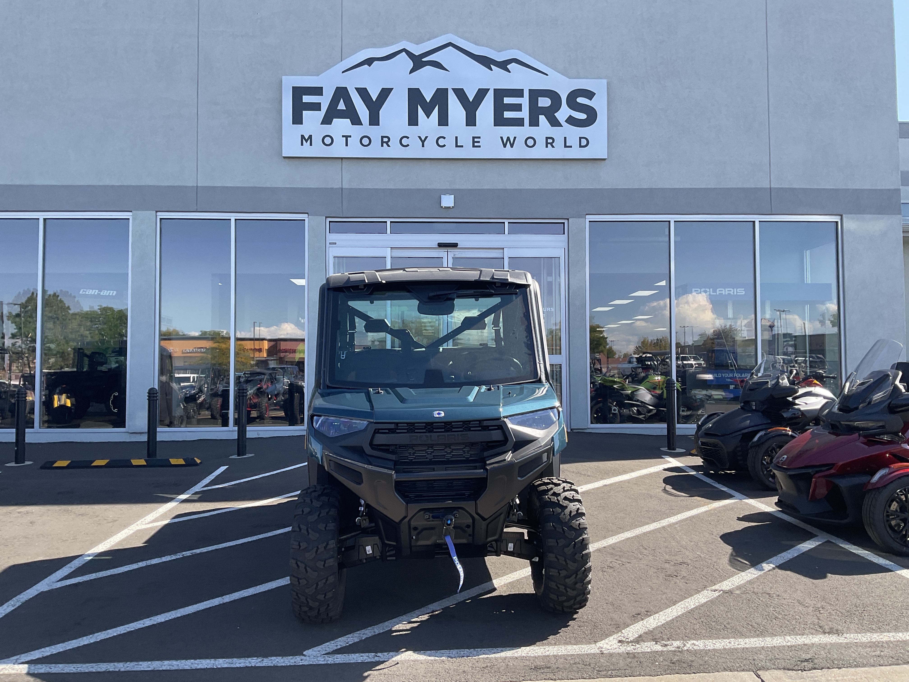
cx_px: 454
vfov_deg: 48.2
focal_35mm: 29
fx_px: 762
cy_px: 341
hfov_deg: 61.7
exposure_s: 1/450
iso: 16
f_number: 1.8
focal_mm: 3
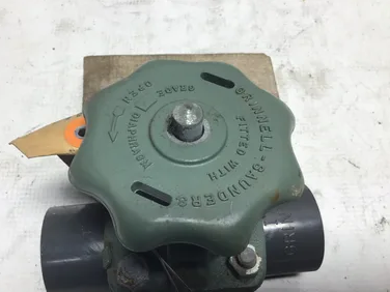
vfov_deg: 42.9
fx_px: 372
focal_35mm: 33
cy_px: 153
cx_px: 184
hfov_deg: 55.3
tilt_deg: -65.7
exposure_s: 1/120
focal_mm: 3.3
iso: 32
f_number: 2.4
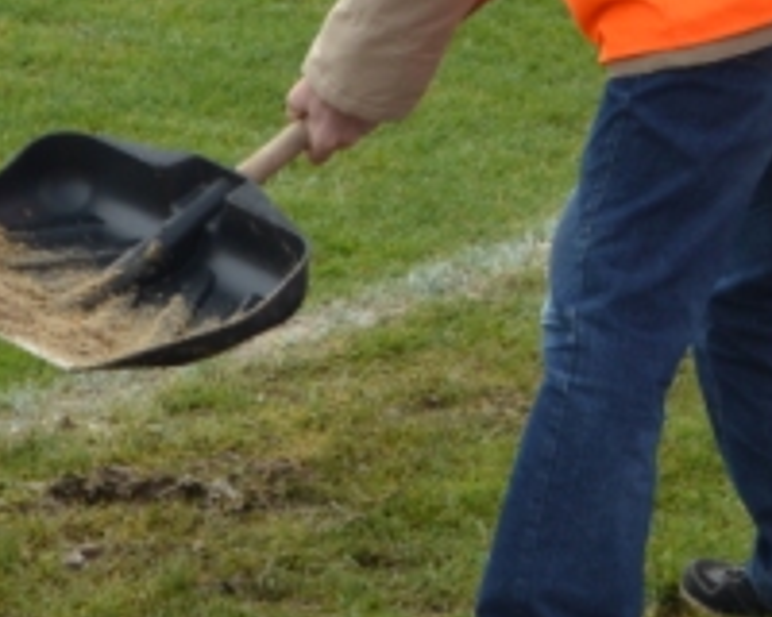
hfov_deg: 5.6
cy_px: -280
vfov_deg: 4.5
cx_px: -274
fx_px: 7883
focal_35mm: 345
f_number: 5.6
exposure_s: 1/125
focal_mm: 48
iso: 110
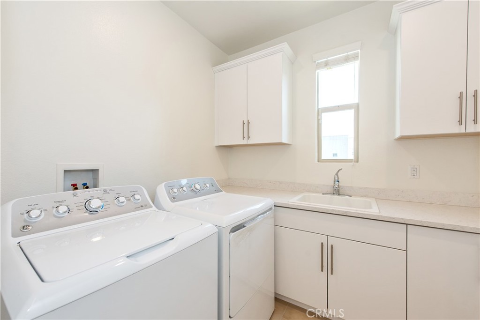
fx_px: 187
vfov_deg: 81.2
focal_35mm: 14
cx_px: 240
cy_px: 160
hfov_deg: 104.2
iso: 400
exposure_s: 1/125
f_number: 5.6
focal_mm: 14
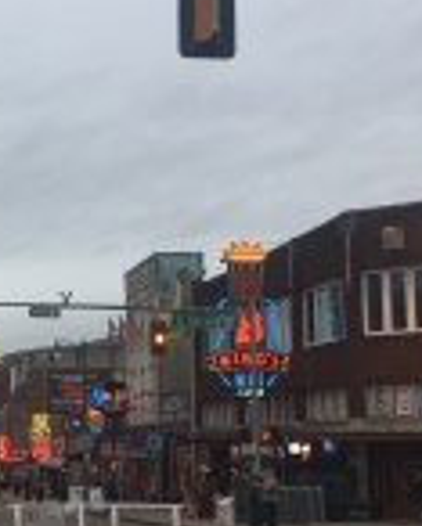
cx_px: 29
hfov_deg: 21.0
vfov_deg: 26.6
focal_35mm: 71
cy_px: 349
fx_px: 1107
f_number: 2.2
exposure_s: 1/120
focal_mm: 4.15
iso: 40
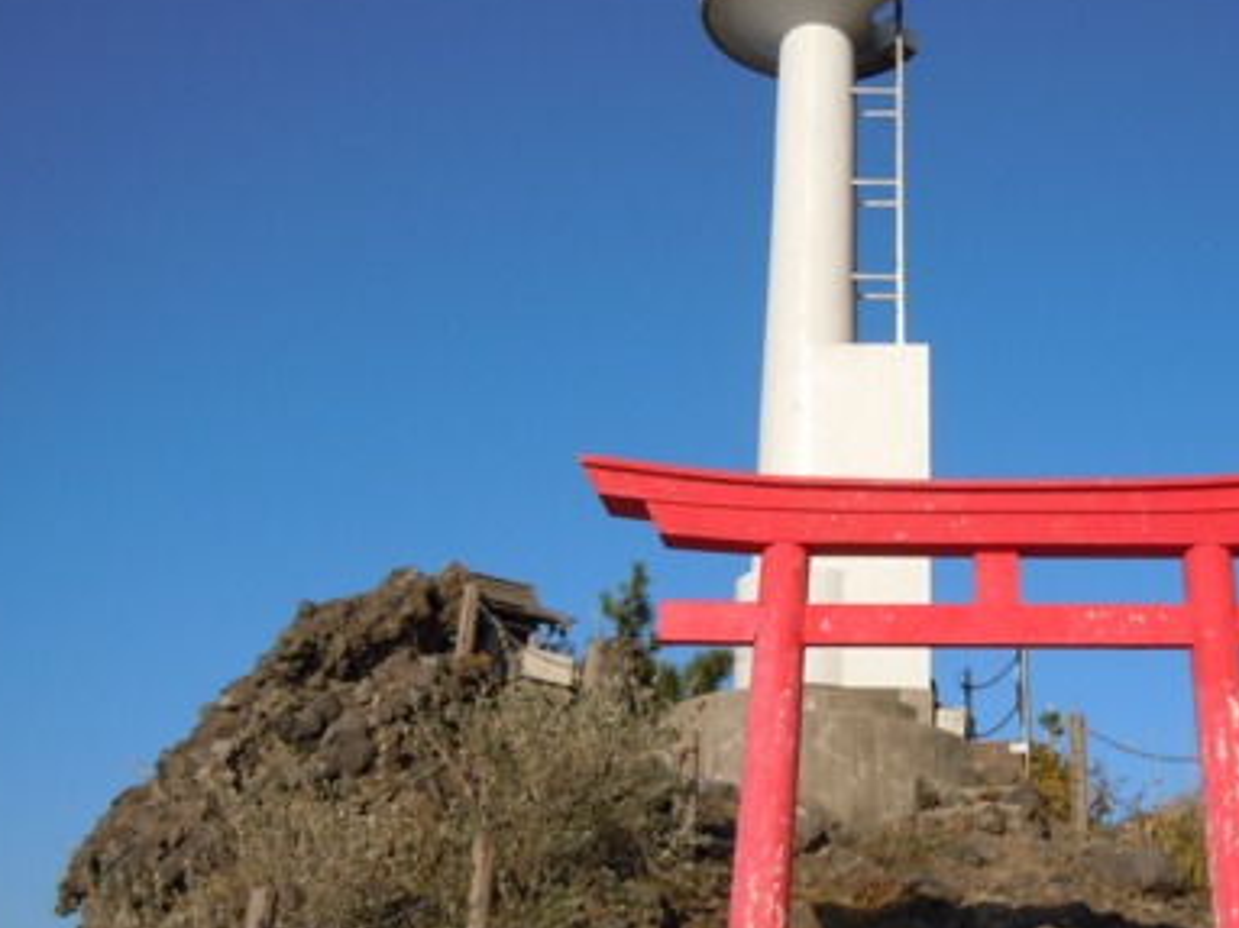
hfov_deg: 39.7
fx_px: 1682
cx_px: 870
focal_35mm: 47
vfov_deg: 30.9
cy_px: 498
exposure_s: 1/400
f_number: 7
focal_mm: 5.4
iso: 100
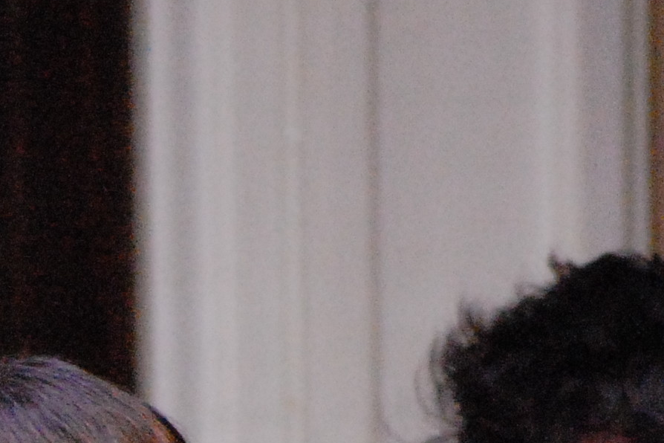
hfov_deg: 3.0
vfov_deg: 2.0
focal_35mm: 681
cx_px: -250
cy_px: 667
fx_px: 12554
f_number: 5
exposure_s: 1/30
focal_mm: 135
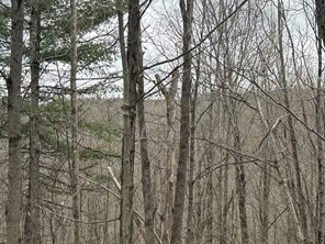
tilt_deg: -2.8
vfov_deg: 17.7
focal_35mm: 83
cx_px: 227
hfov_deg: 23.4
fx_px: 779
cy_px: 189
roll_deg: -1.5
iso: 80
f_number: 1.78
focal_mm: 6.76
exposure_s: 1/535
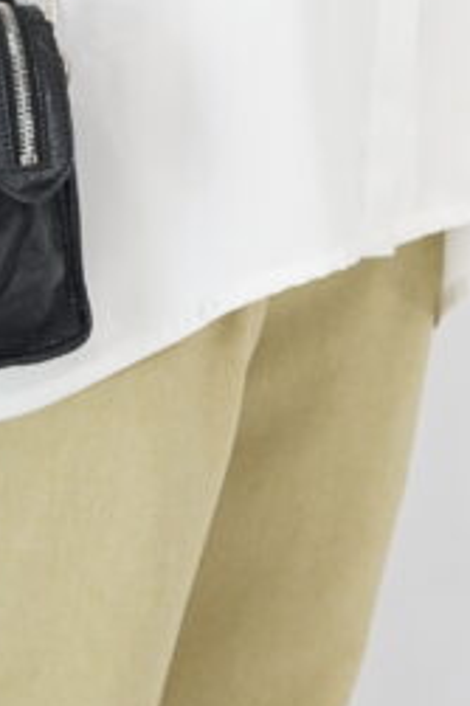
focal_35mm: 204
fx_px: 4000
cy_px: -158
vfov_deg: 9.9
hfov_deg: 6.7
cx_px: 61
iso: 640
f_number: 6.3
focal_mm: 50
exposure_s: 1/8
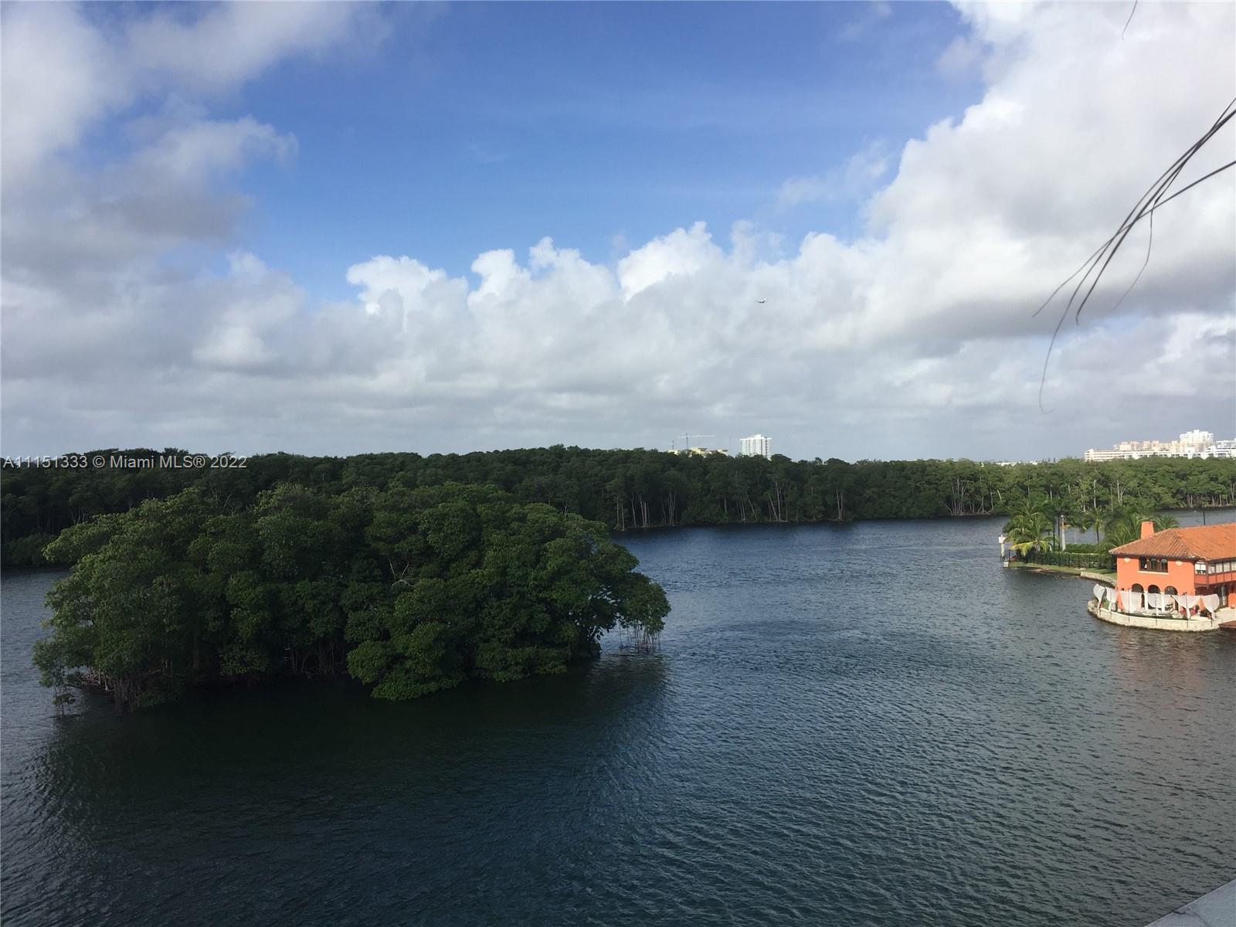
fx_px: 1035
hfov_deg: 61.7
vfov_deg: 48.2
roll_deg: +0.5
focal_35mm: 29
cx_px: 618
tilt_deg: +1.6
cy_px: 464
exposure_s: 1/2475
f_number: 2.2
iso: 32
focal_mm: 4.15
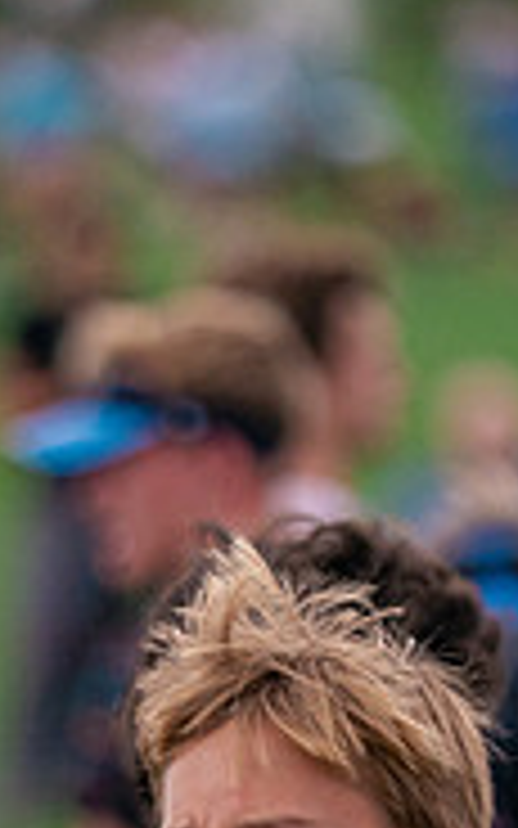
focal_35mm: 641
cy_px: 808
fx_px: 14479
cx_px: 108
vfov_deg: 3.3
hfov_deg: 2.0
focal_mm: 200
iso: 2000
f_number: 2.8
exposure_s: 1/6400
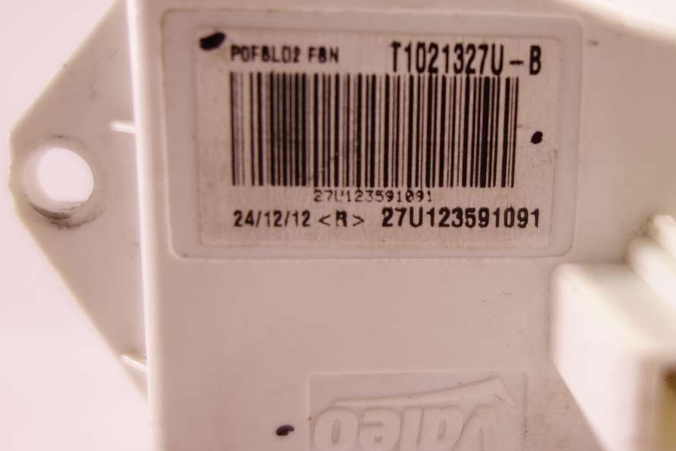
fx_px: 807
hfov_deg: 44.8
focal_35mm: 43
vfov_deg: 31.0
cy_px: 165
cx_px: 447
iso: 200
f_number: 2
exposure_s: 1/100
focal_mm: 10.4
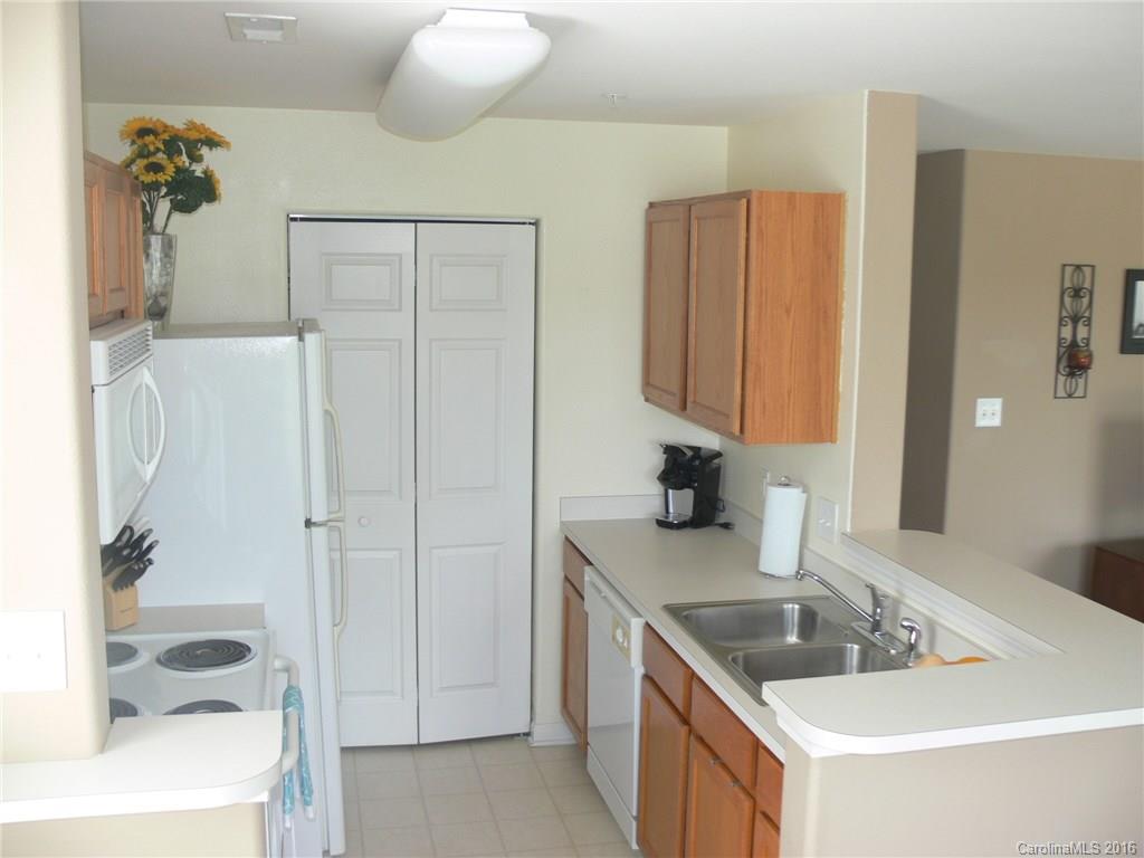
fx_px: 1157
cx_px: 572
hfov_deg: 52.6
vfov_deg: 40.7
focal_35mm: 35
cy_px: 429
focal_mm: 7.4
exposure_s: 1/30
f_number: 2.8
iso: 80
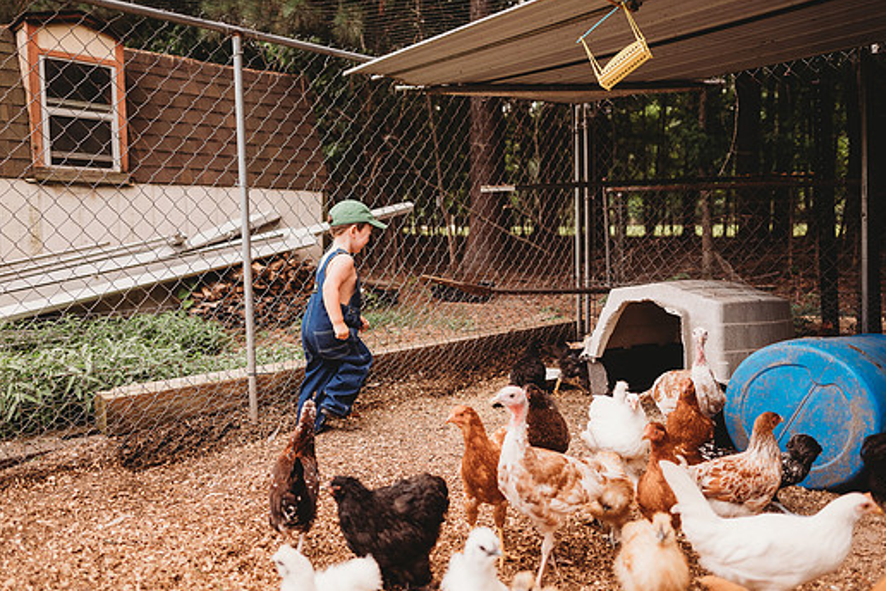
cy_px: 298
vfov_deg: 47.9
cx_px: 412
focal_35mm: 27
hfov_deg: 67.3
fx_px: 664
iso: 100
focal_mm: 24
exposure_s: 1/500
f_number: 2.2
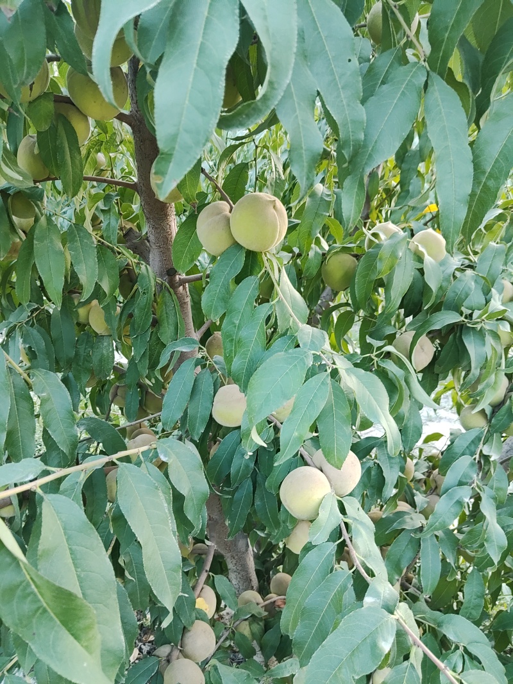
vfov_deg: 67.3
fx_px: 514
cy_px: 342
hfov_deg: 53.1
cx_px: 256
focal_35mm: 26
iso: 364
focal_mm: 4.25
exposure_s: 1/50
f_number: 1.8
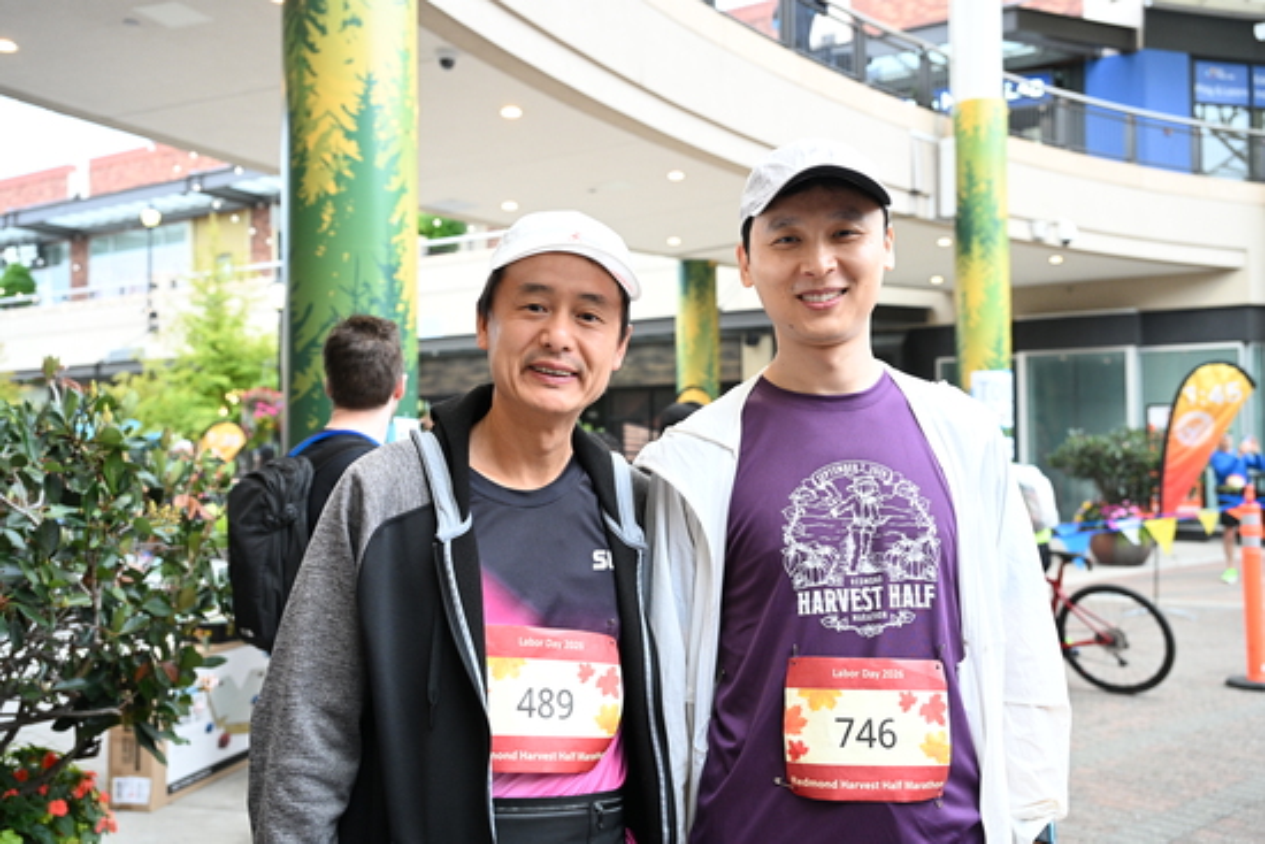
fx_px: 1160
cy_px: 422
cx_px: 632
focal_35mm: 33
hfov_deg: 57.2
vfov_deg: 40.0
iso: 2000
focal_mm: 33
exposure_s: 1/200
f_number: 4
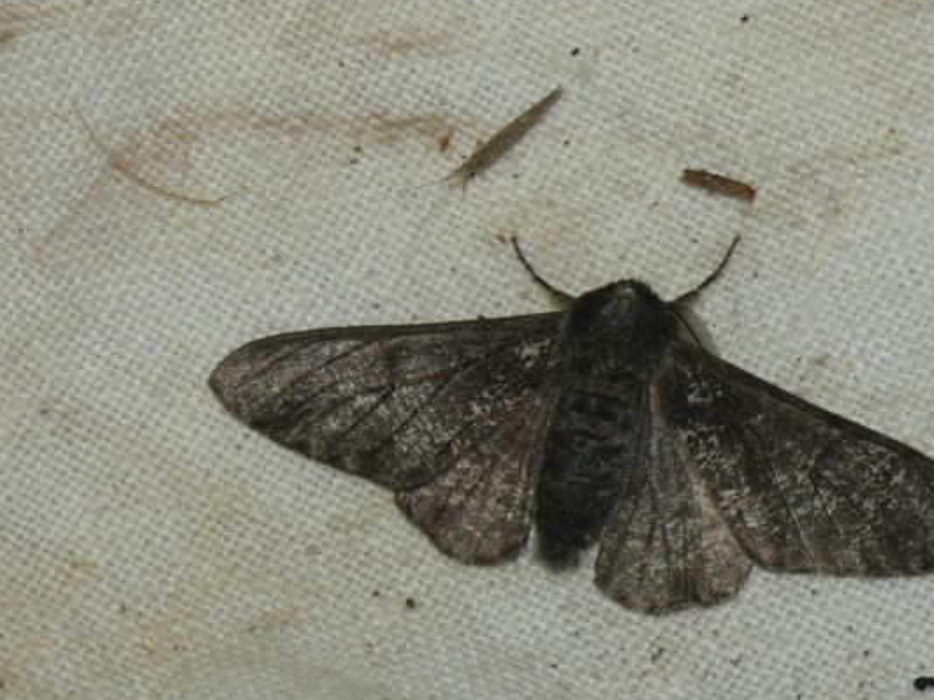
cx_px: 551
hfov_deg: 10.1
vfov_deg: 7.6
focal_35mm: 196
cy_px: 313
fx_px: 5287
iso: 80
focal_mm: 21.9
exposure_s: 1/60
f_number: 5.1
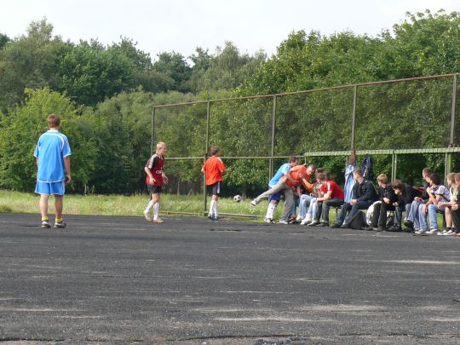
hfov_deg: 18.2
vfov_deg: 13.7
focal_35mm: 108
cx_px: 230
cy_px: 172
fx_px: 1435
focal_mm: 13.8
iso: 100
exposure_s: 1/200
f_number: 5
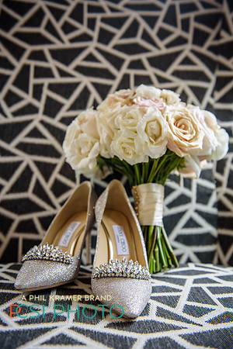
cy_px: 174
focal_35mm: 38
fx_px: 369
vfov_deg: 50.7
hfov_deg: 35.1
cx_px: 116
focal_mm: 38
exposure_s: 1/125
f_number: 4
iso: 640
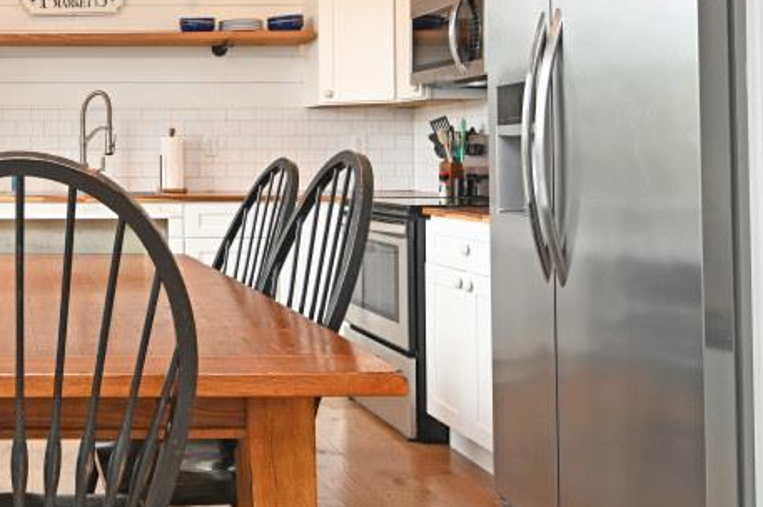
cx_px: 8
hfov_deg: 38.3
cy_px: 148
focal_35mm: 46
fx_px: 974
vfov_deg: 28.9
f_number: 4
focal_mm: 14
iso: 280
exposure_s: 1/60
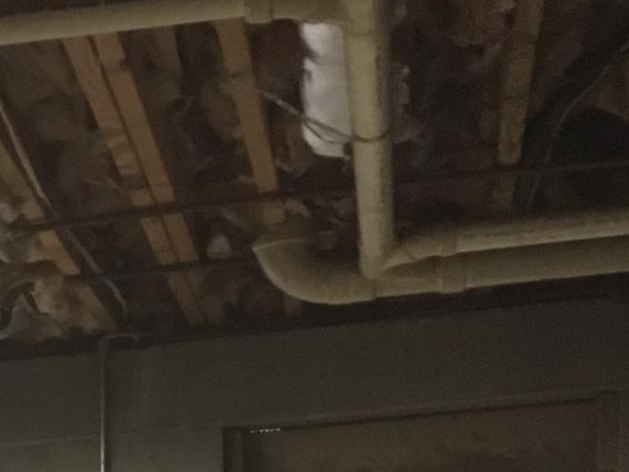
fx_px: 2380
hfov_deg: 13.7
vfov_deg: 10.3
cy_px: 1008
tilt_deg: -7.0
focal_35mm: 131
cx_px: -445
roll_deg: +2.3
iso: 100
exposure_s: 1/30
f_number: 2.2
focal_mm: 4.15
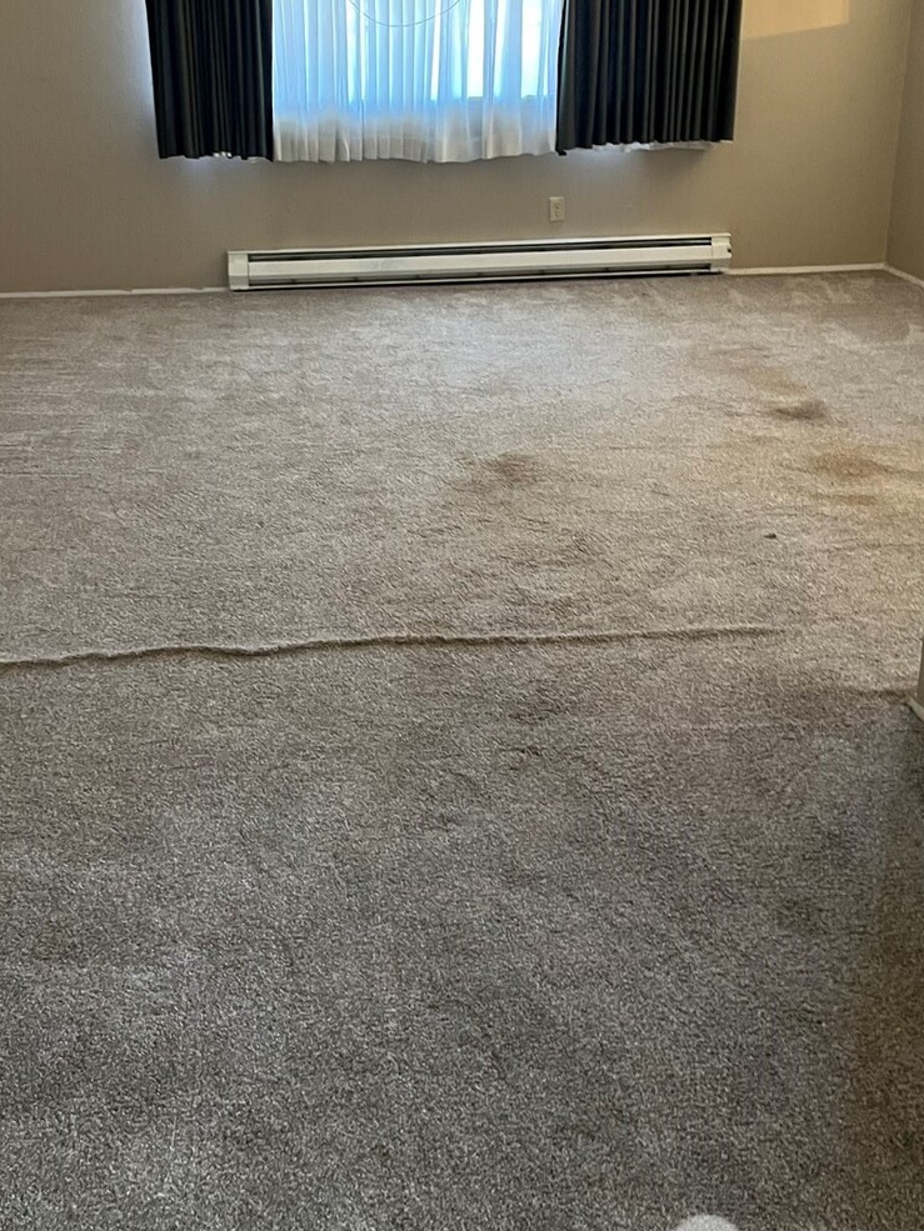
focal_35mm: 38
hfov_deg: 37.6
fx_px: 1352
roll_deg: +2.4
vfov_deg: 48.2
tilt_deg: -18.0
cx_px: 373
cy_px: 414
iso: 400
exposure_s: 1/40
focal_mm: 5.1
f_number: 1.6
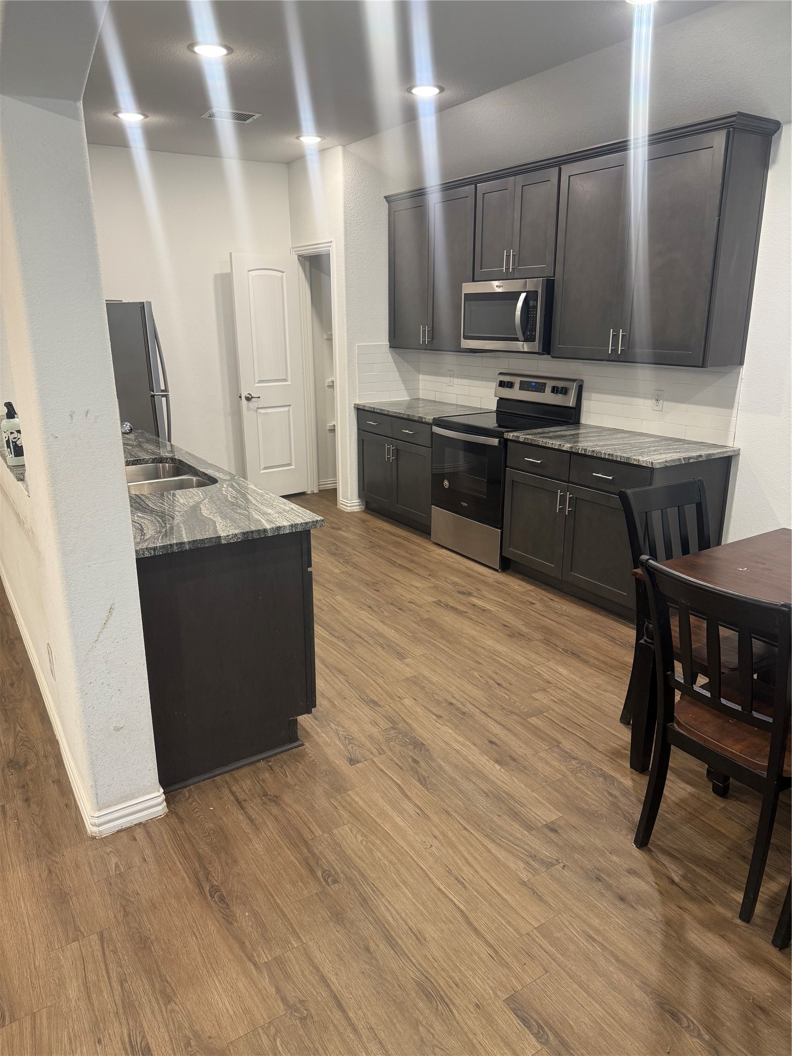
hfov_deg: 56.8
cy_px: 528
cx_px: 396
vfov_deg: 71.6
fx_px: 732
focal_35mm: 24
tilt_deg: -16.2
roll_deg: -0.2
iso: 200
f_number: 1.78
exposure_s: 1/60
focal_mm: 6.76
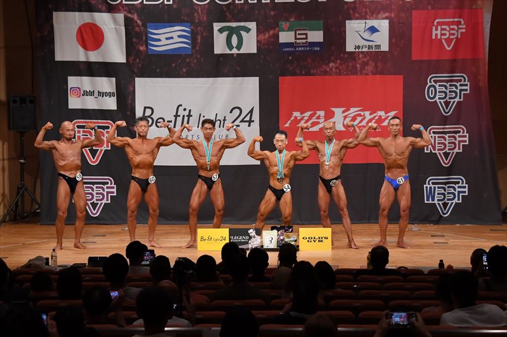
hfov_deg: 17.5
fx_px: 1647
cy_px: 168
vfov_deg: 11.7
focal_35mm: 117
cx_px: 254
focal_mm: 78
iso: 5600
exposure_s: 1/400
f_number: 5.6
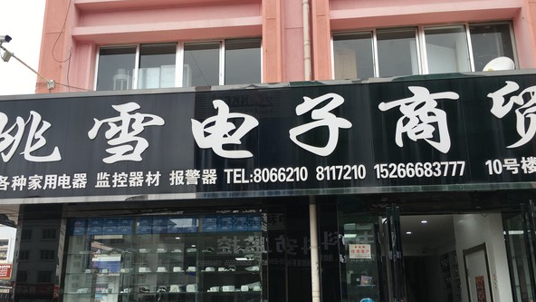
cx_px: 270
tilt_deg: +14.8
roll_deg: +0.0
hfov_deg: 61.0
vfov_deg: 36.5
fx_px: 455
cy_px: 189
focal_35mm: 32
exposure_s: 1/179
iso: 25
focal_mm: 4.15
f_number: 2.2
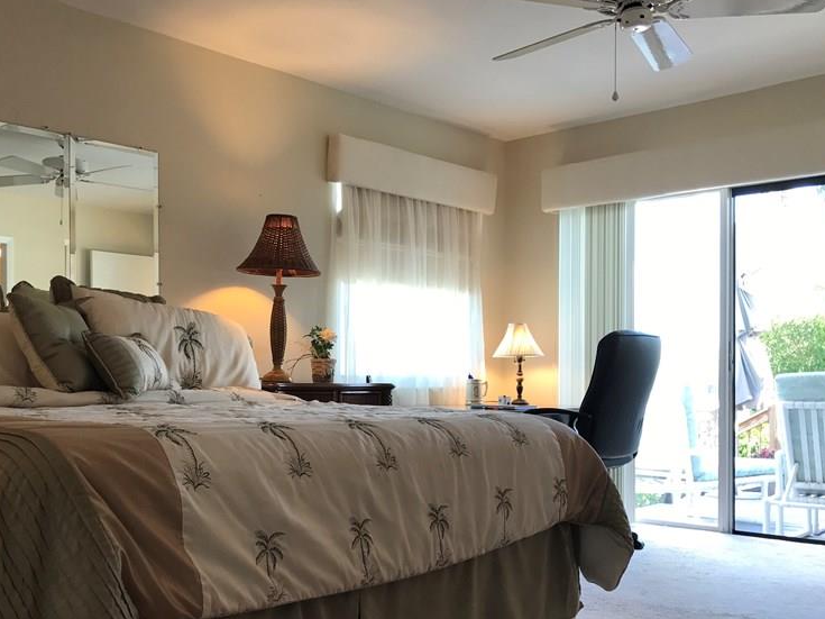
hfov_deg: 47.4
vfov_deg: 36.6
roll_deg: -0.4
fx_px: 929
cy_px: 386
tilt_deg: -0.5
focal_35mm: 39
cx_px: 301
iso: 25
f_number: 1.8
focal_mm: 3.99
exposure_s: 1/40
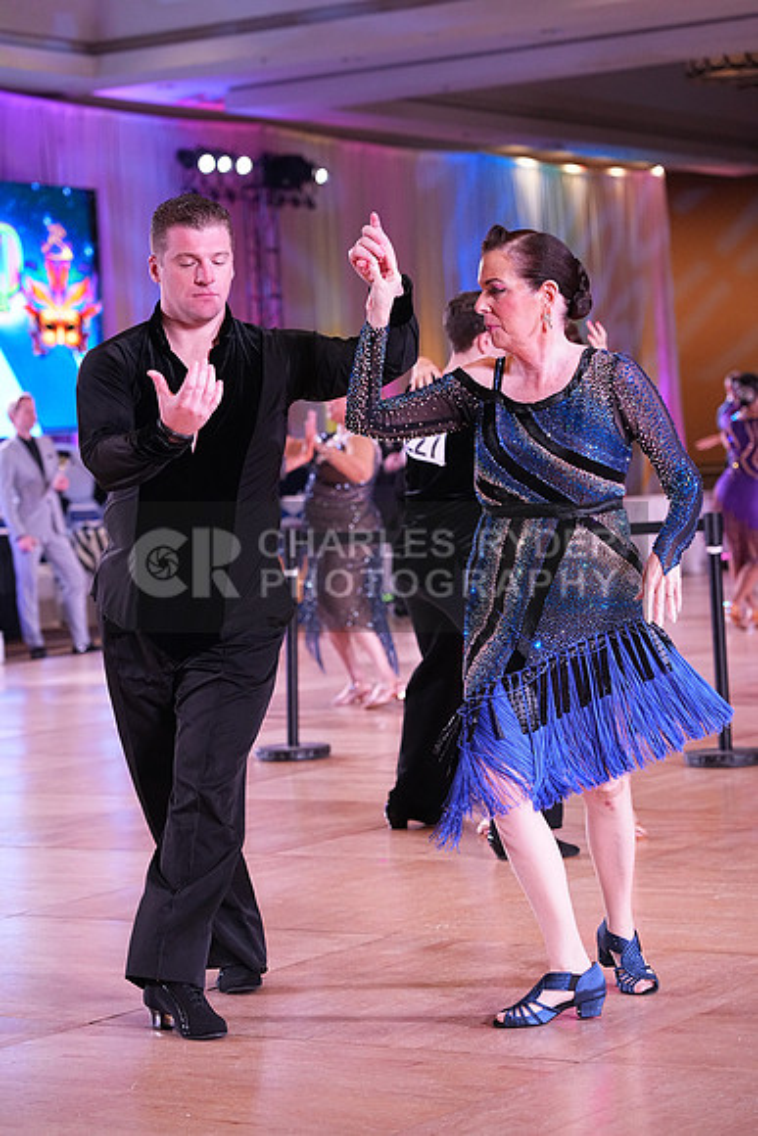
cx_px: 379
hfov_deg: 15.4
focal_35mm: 89
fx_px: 2809
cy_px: 568
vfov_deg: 22.9
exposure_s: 1/400
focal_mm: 89
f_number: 4.5
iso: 3200
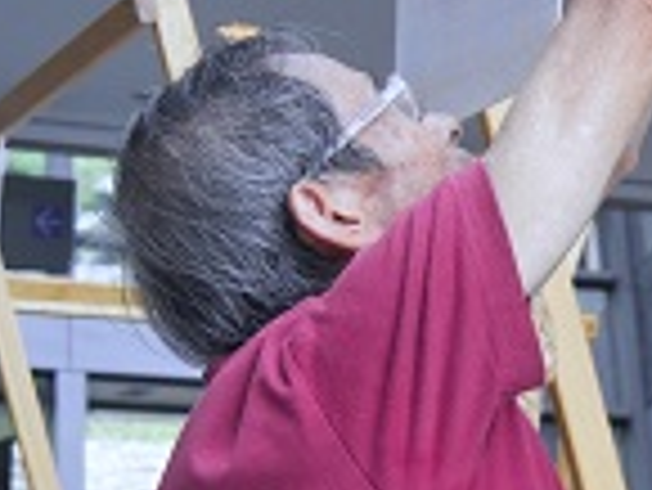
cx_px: 980
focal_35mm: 165
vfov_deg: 9.0
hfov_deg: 11.5
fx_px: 3110
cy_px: 191
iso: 400
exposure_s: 1/80
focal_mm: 24
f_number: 4.5
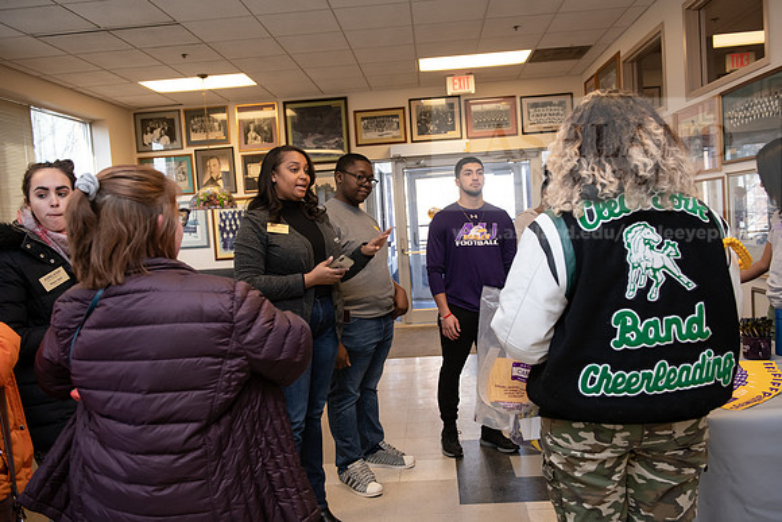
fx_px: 674
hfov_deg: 60.3
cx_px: 391
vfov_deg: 42.3
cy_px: 261
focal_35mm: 31
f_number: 4
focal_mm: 31
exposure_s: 1/200
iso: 1000
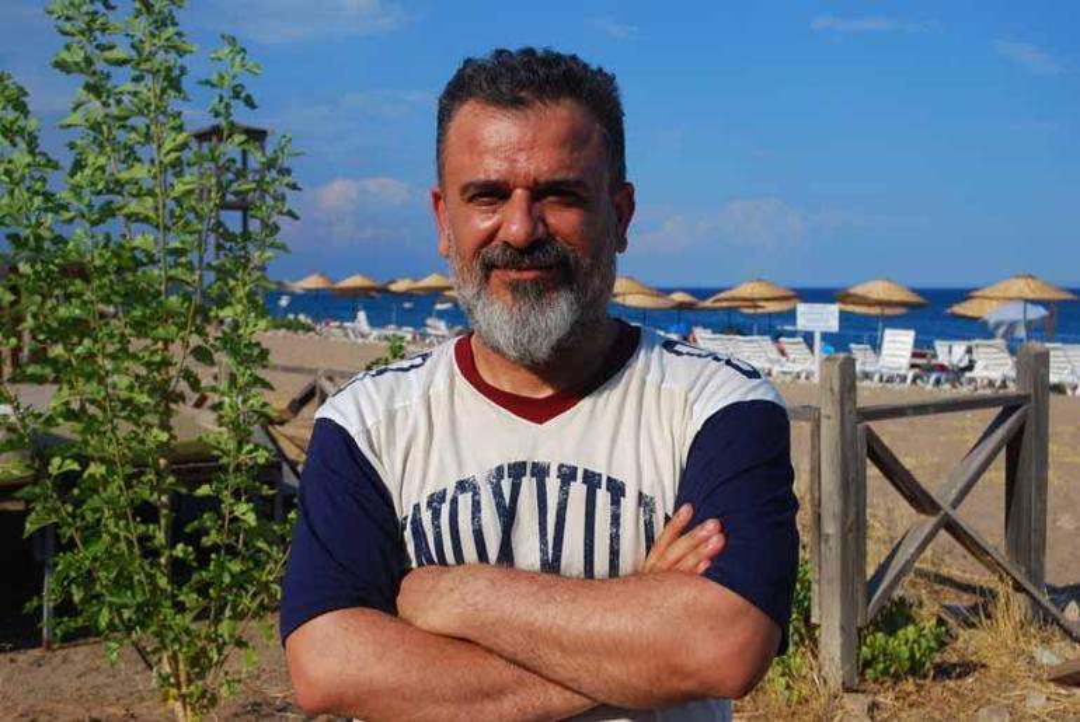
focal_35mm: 46
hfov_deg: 42.3
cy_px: 361
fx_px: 1396
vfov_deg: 29.0
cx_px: 540
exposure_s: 1/500
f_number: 6.3
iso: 100
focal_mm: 31
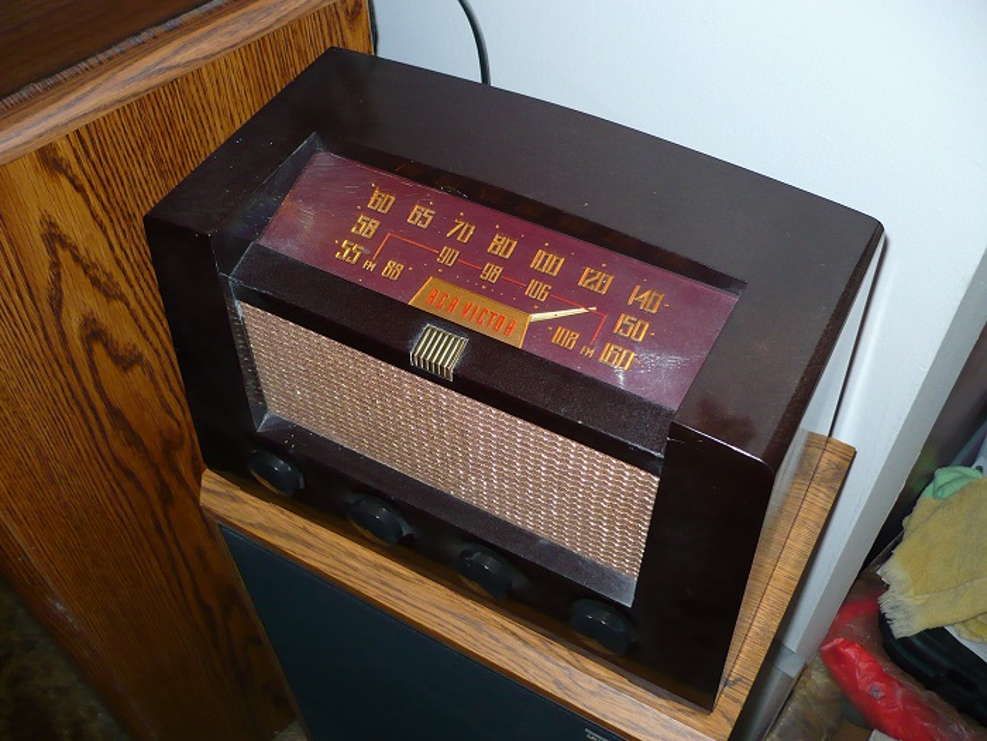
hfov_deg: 52.6
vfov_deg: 40.7
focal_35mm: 35
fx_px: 998
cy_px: 370
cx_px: 494
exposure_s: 1/30
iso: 200
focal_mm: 5.8
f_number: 2.8
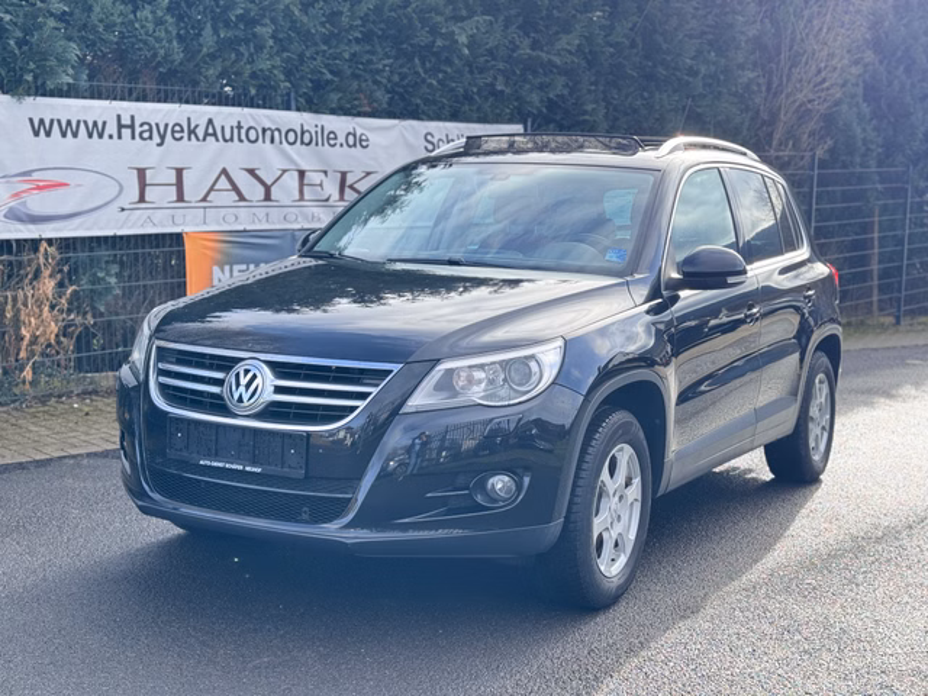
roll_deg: -0.2
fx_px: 1287
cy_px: 348
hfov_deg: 39.7
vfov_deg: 30.3
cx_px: 464
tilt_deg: -8.3
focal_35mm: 48
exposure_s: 1/731
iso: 64
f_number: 1.78
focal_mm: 6.86
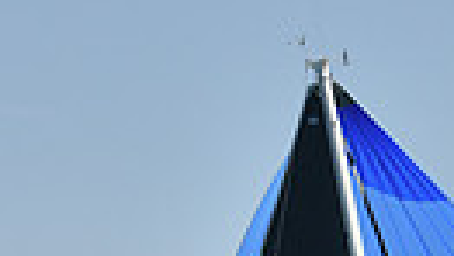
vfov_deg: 2.9
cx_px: 449
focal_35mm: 418
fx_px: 5037
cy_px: 882
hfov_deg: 5.2
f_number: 5.6
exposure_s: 1/1000
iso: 320
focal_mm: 90
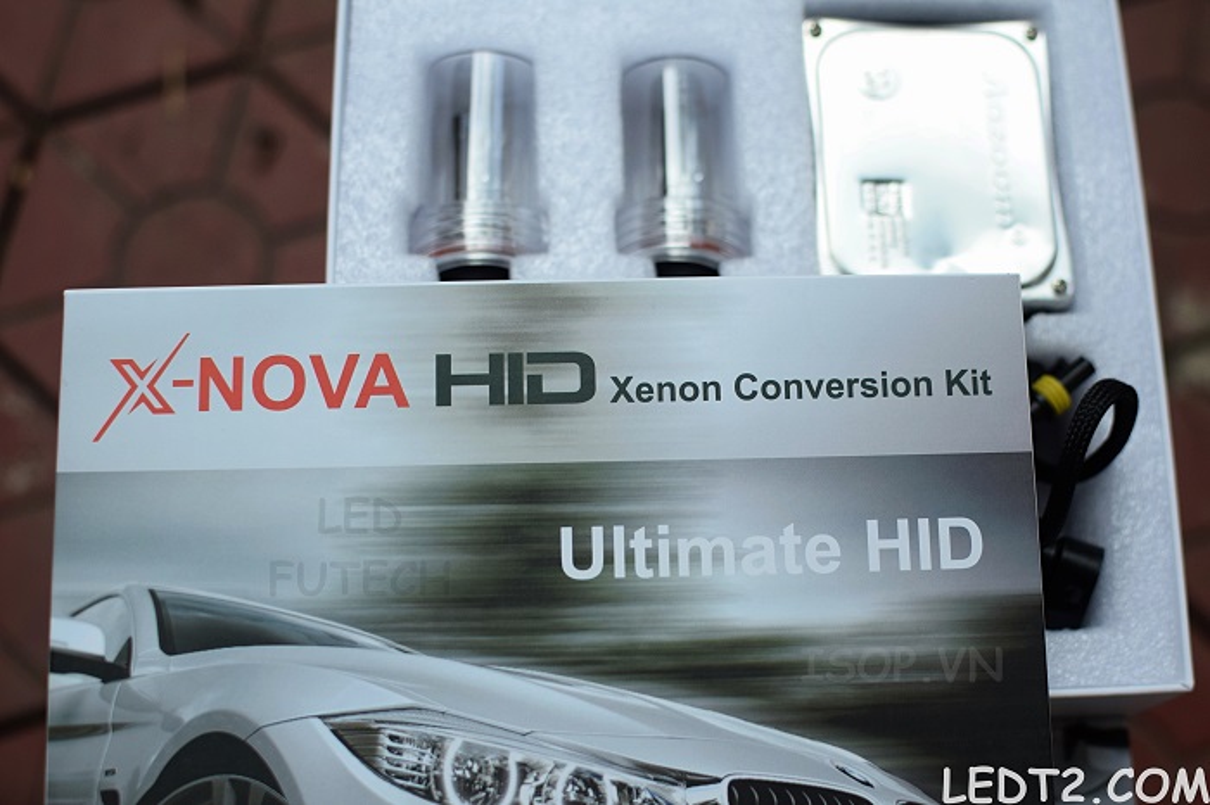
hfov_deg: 37.9
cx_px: 605
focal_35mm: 52
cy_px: 402
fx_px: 1764
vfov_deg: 25.7
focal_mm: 35
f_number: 2.8
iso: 640
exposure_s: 1/1600
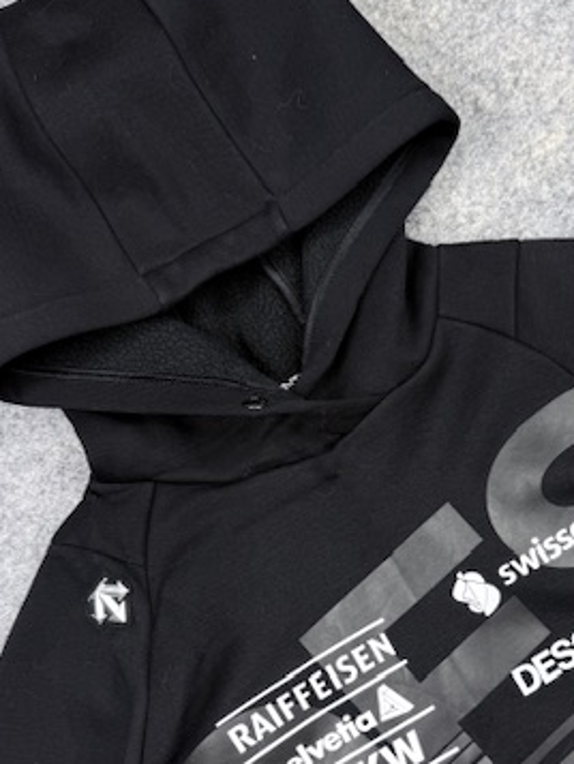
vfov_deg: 43.2
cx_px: 360
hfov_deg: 33.4
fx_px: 950
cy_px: 509
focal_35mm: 43
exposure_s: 1/100
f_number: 1.78
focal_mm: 6.76
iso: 80
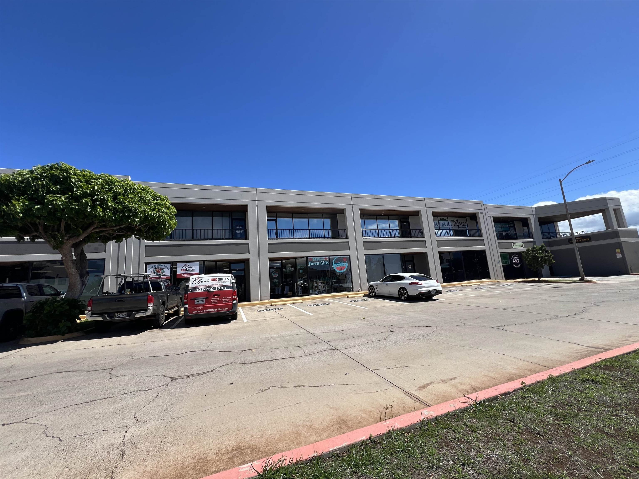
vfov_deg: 89.9
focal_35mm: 13
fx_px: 240
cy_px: 240
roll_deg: +3.9
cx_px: 320
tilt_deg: +8.3
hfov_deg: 106.2
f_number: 1.8
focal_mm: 1.57
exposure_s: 1/1623
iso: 32
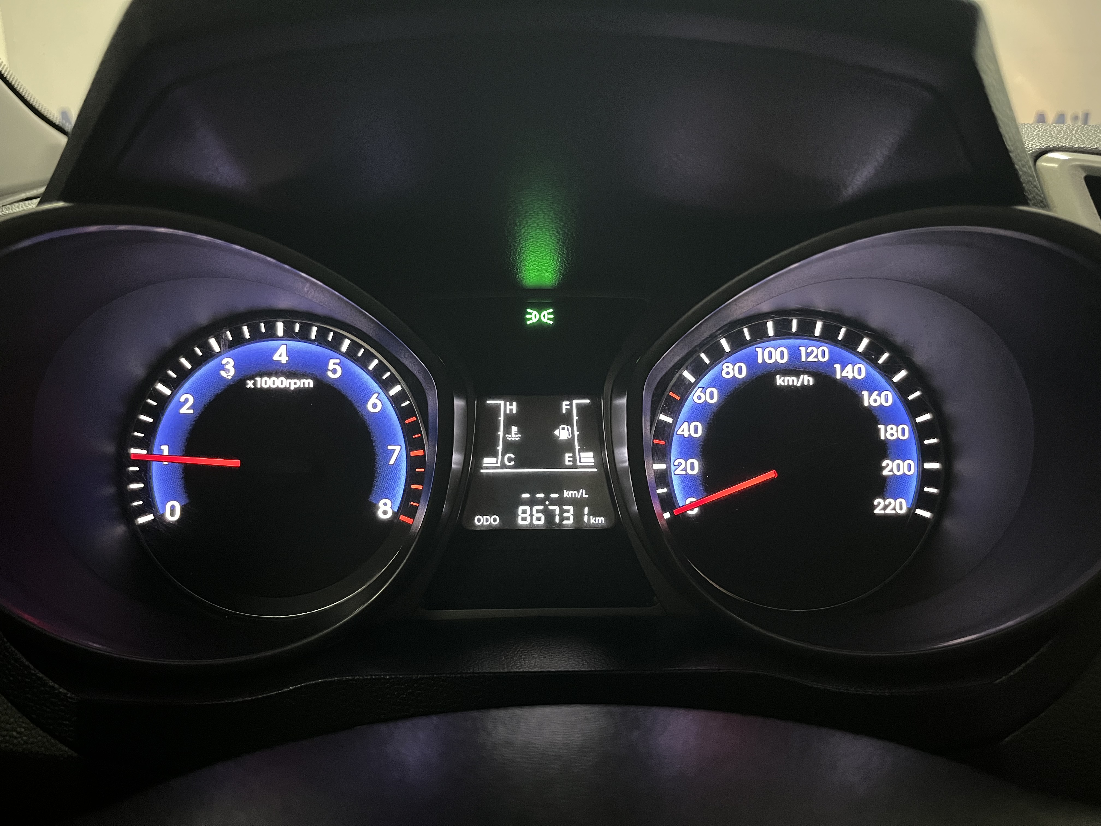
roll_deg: +0.3
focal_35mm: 26
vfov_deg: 53.1
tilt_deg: -17.3
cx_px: 550
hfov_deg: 67.3
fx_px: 827
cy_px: 413
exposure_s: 1/17
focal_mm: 5.1
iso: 1600
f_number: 1.6
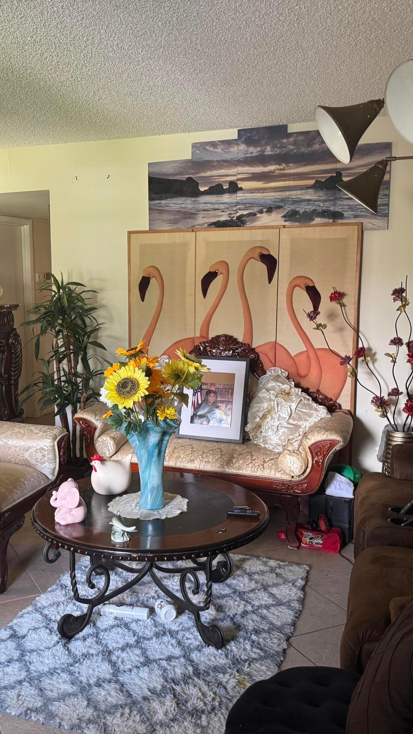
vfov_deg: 56.6
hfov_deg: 33.3
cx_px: 125
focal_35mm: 35
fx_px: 682
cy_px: 368
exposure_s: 1/60
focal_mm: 6.76
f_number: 1.78
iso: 400
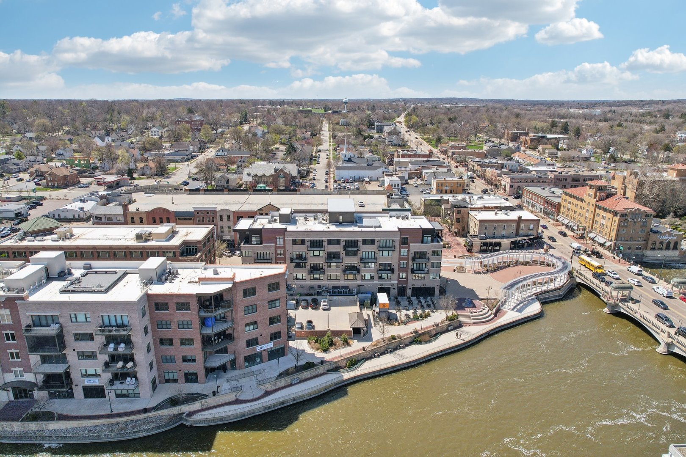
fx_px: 419
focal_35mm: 22
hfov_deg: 78.6
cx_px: 343
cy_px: 228
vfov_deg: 57.2
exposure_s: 1/2000
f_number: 2.8
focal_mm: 8.4
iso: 110
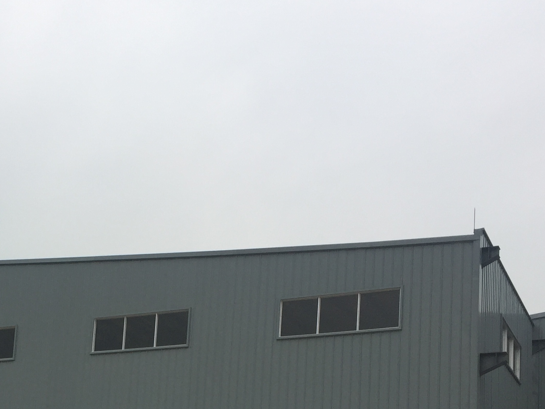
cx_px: 76
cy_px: 430
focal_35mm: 63
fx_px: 992
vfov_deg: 22.2
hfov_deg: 29.7
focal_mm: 4.15
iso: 32
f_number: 2.2
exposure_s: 1/1883
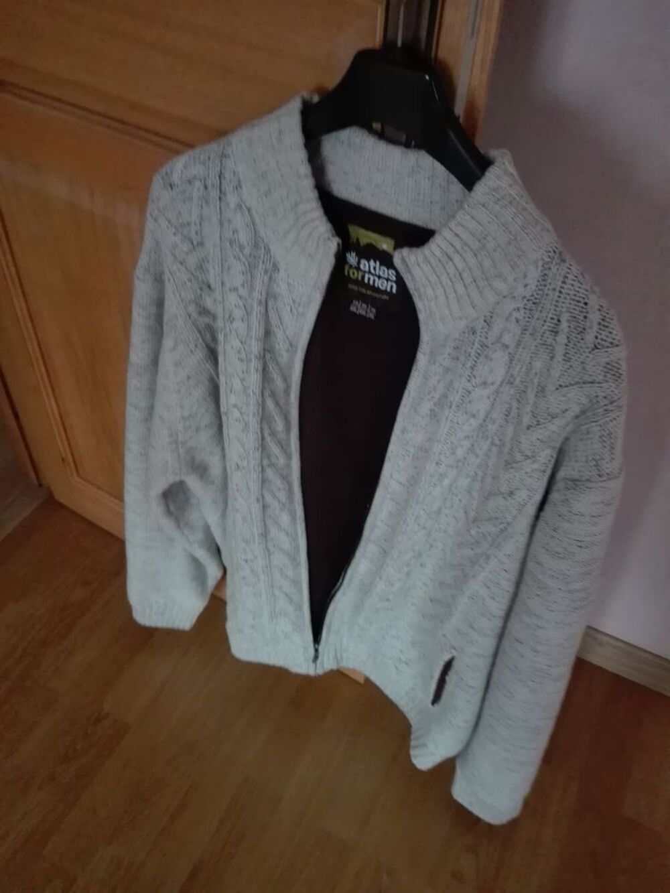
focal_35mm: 27
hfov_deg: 51.4
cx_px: 335
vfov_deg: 65.3
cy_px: 446
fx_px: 697
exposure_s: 1/25
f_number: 2
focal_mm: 3.79
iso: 940
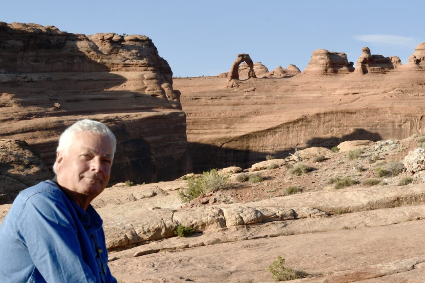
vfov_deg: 31.9
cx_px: 212
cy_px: 142
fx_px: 496
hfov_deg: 46.4
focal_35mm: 42
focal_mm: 28
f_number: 11
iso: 125
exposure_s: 1/200
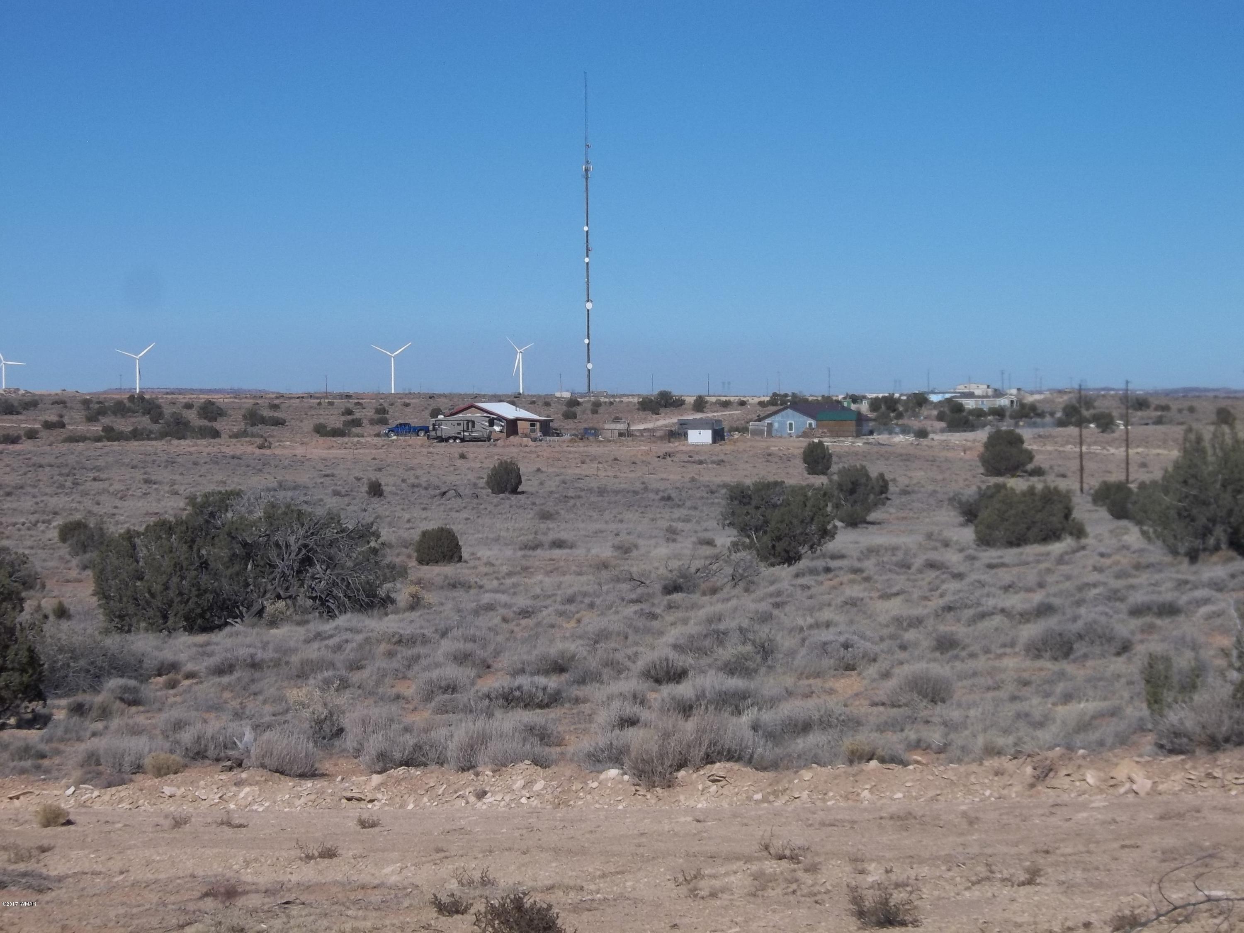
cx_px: 622
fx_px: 3450
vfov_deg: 15.4
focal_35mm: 96
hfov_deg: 20.4
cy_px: 466
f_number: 16
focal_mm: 17.1
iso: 80
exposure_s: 1/160
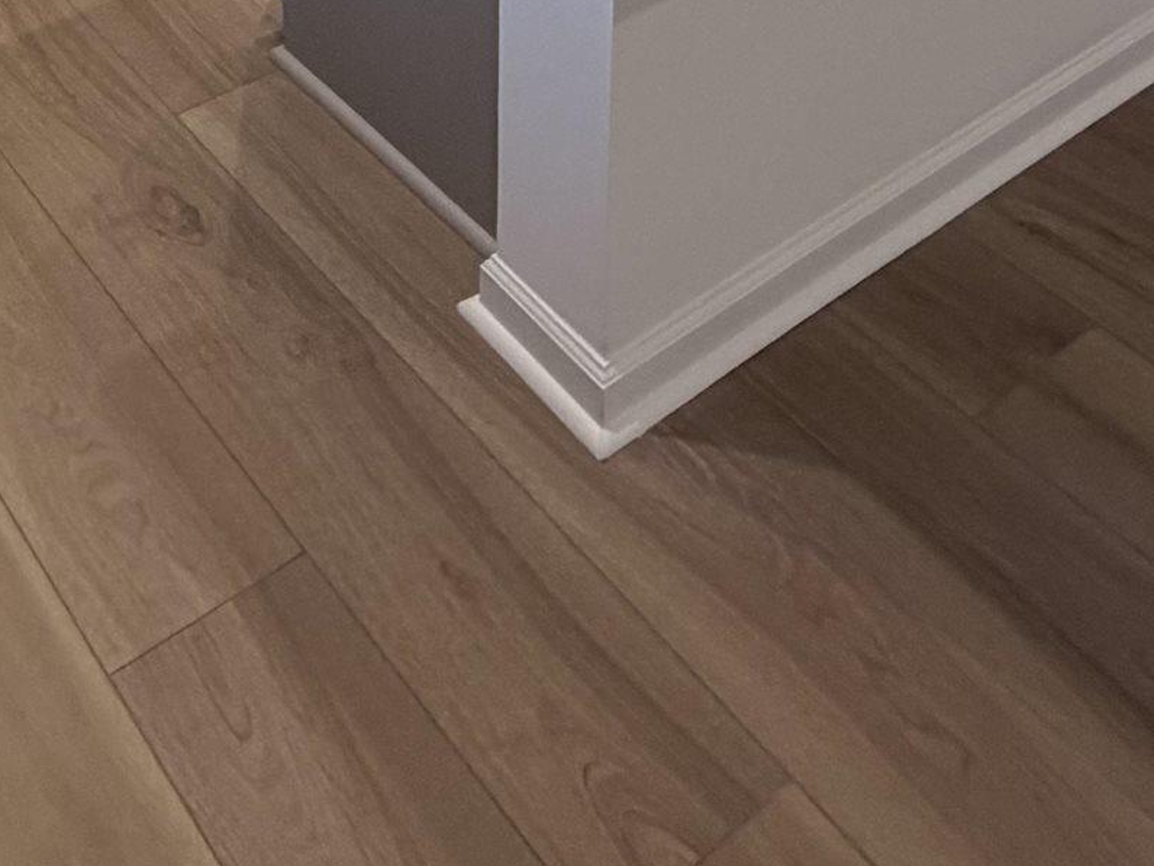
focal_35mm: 54
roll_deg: +1.9
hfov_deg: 34.6
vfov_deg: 20.1
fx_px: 1800
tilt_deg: -15.0
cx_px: 249
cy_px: -660
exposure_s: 1/120
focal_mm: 2.22
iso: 200
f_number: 2.2
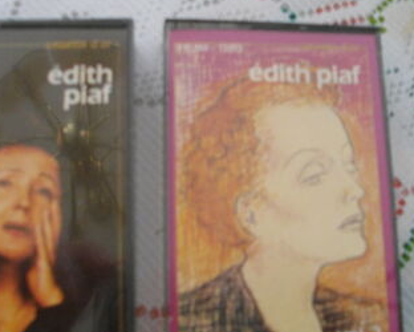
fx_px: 589
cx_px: 174
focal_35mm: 48
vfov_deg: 31.3
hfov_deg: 38.7
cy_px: 208
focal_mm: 5.7
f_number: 2.9
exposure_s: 1/100
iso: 200
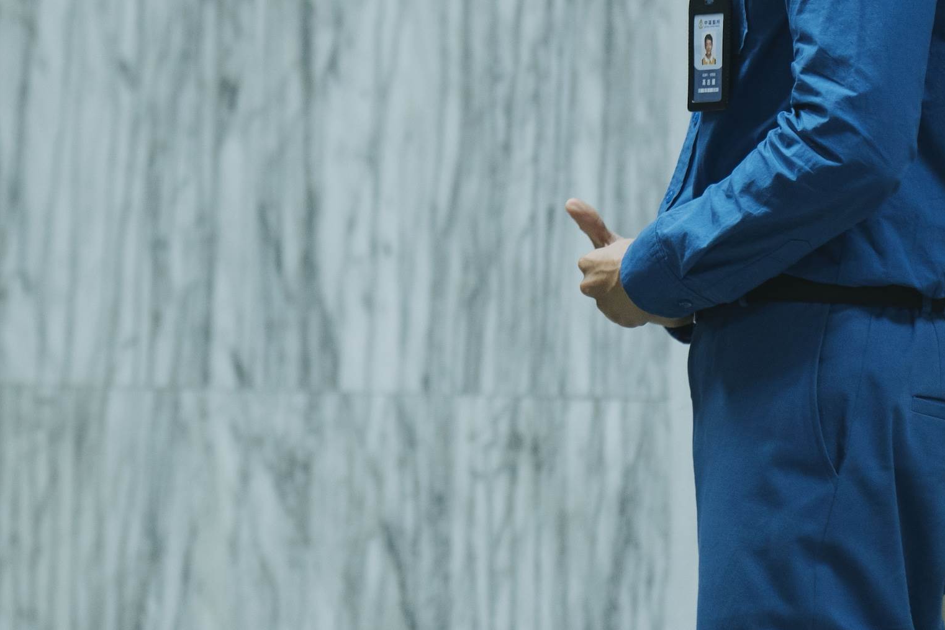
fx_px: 6431
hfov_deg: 8.4
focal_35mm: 245
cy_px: -3
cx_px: 258
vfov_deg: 5.6
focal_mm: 113
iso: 1600
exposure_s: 1/160
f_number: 2.8
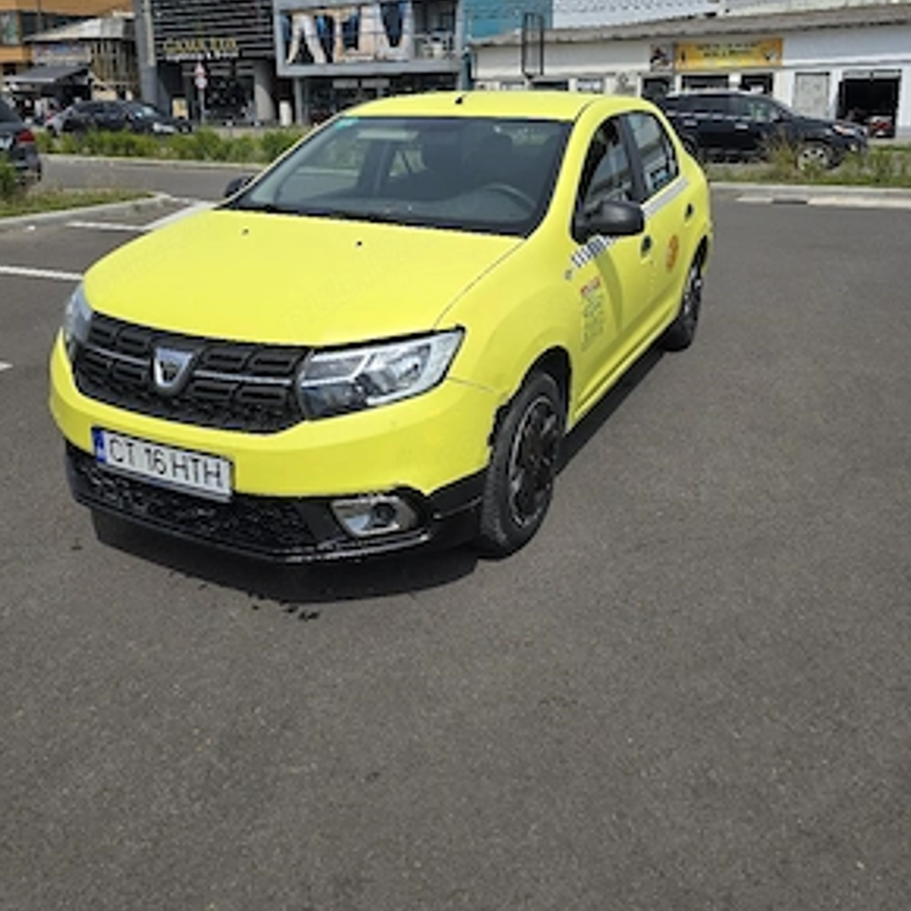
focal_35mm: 28
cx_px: 443
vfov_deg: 56.0
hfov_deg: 57.3
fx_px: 834
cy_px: 298
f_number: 1.7
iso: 12
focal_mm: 6.3
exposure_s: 1/1429
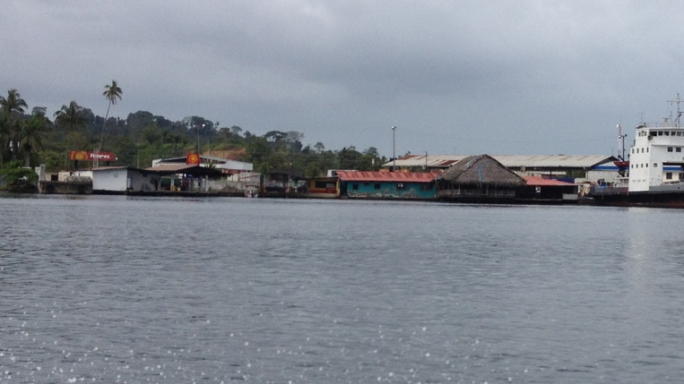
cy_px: 200
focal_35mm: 80
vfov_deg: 15.1
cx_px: 555
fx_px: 1451
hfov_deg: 26.0
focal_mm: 4.28
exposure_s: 1/2513
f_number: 2.4
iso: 50
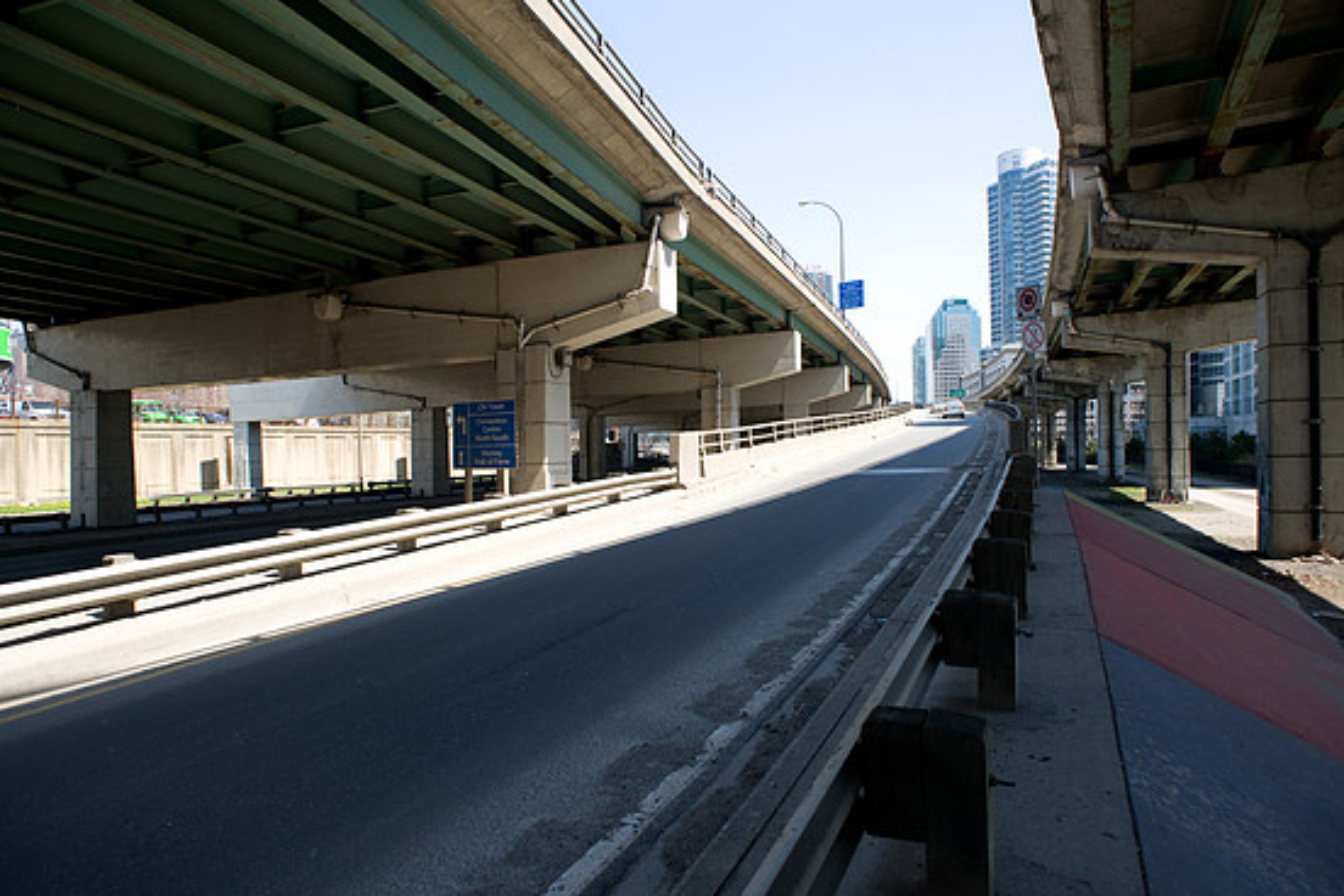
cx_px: 670
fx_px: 784
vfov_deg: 59.5
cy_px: 458
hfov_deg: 81.2
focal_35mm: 21
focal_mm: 20
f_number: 5.6
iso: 200
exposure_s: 1/500
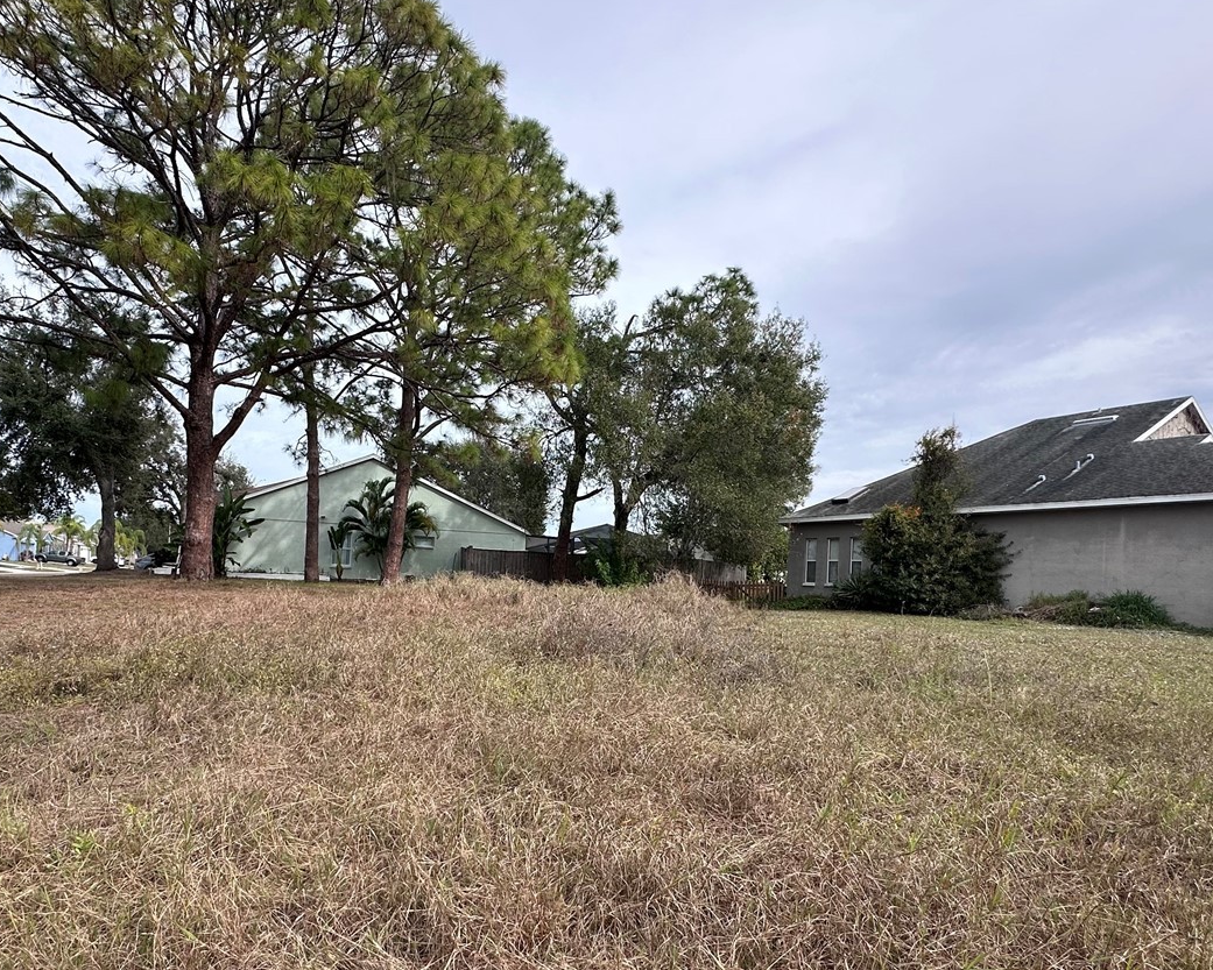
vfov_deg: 65.1
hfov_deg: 77.2
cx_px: 523
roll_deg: -2.4
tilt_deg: +0.1
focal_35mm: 21
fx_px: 754
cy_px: 571
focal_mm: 2.22
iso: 40
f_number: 2.2
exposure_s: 1/1159
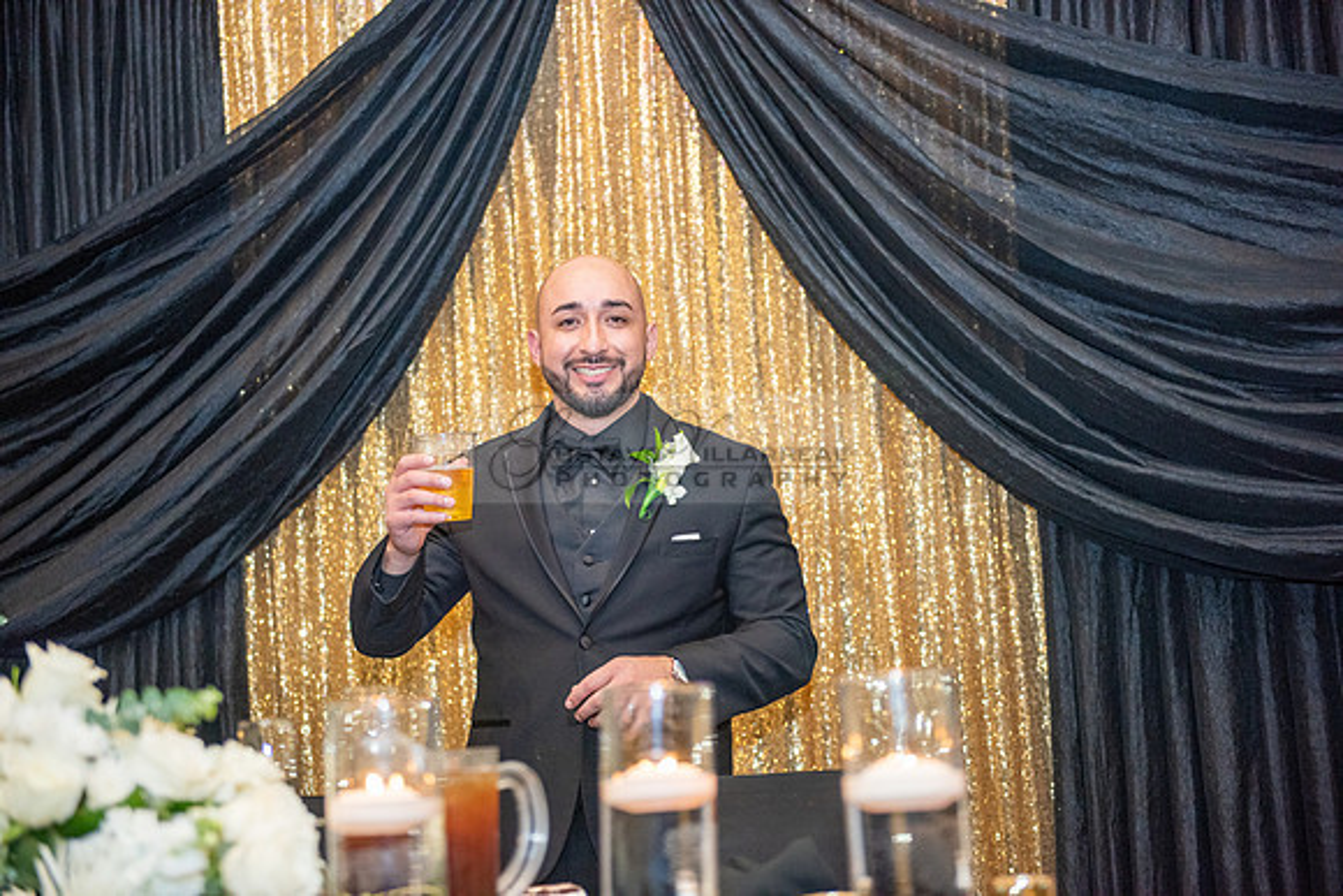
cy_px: 448
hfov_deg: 34.5
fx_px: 2164
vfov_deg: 23.4
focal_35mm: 58
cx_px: 672
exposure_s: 1/160
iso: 1600
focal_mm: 58
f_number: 2.8
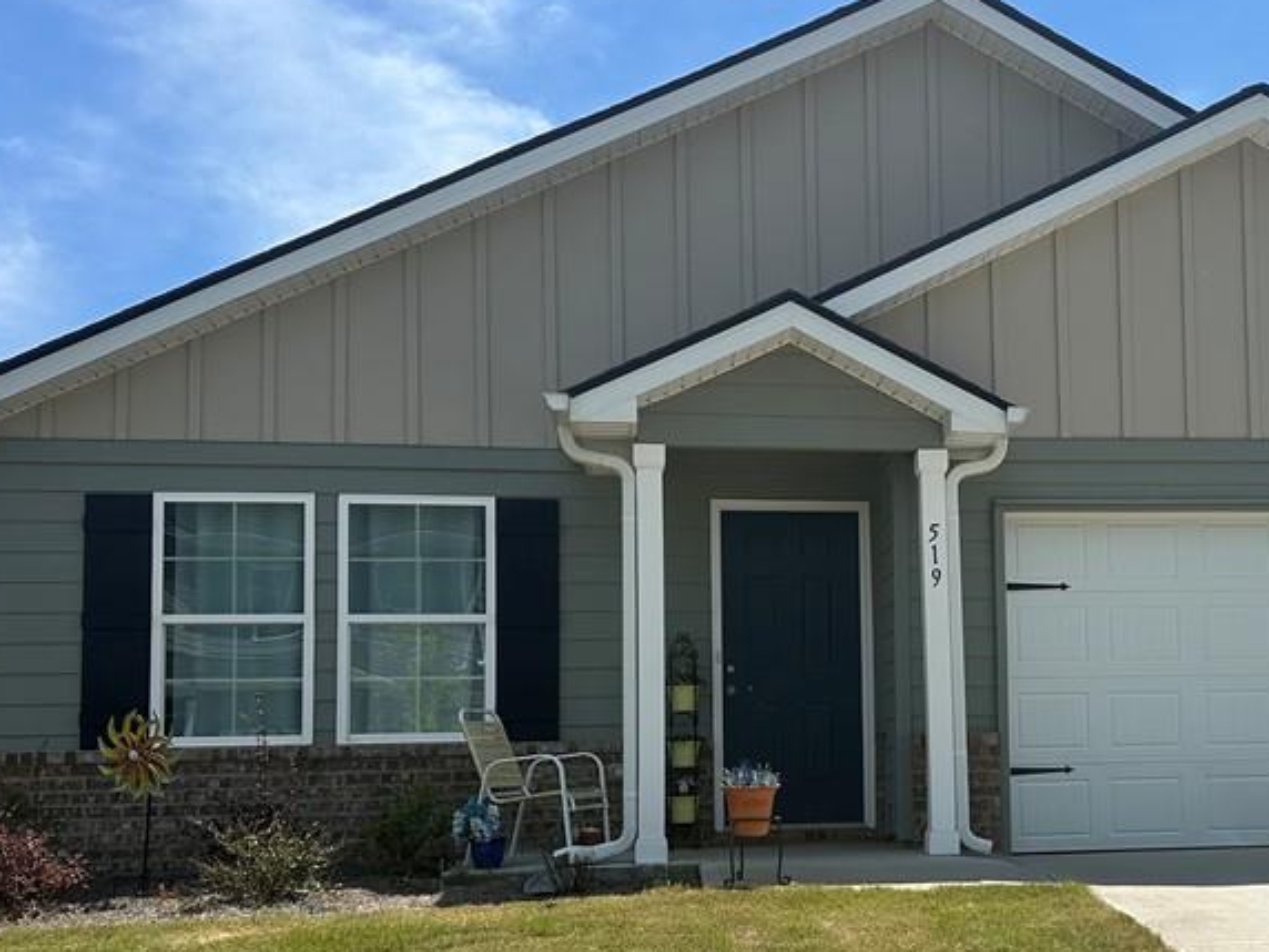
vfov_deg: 33.3
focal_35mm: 43
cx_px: 930
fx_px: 1576
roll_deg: +0.9
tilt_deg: +4.2
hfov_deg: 42.7
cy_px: 644
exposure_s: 1/5000
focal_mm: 6.86
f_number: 1.78
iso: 80
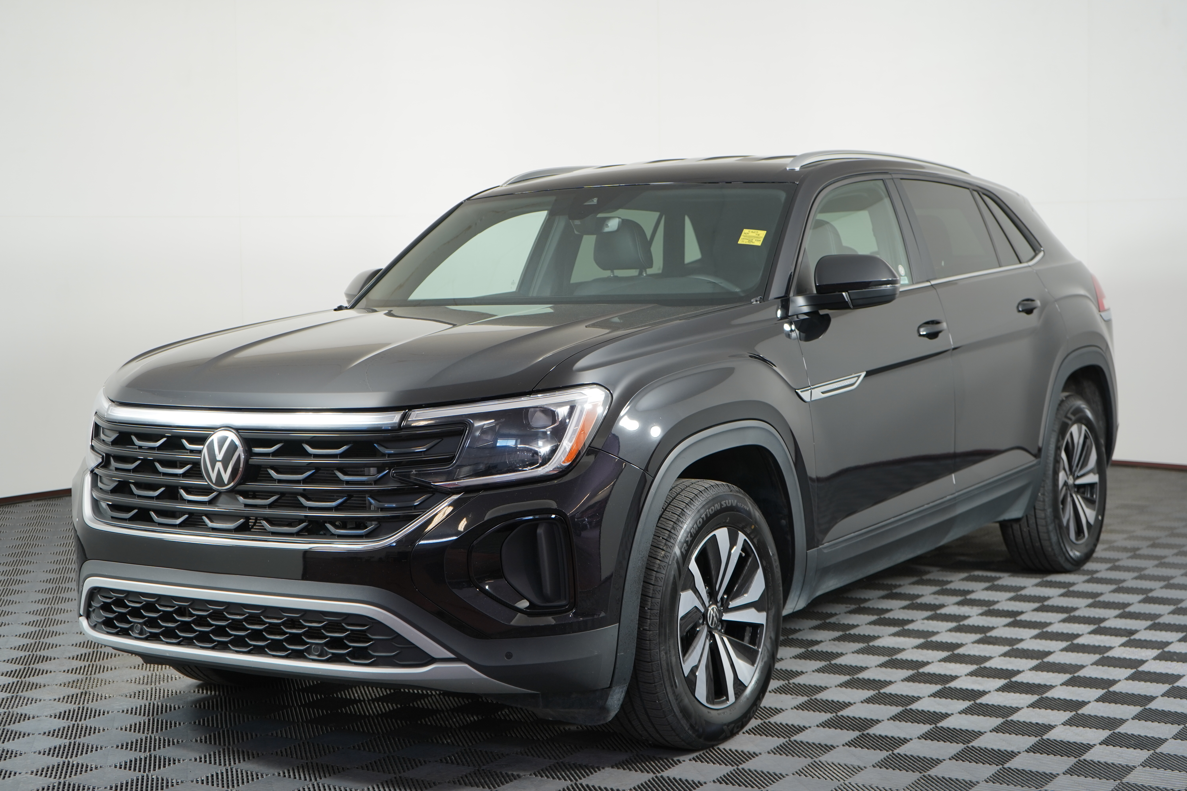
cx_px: 594
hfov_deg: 38.2
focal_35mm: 52
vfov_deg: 26.0
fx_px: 1714
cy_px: 396
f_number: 5
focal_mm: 52
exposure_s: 1/60
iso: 320
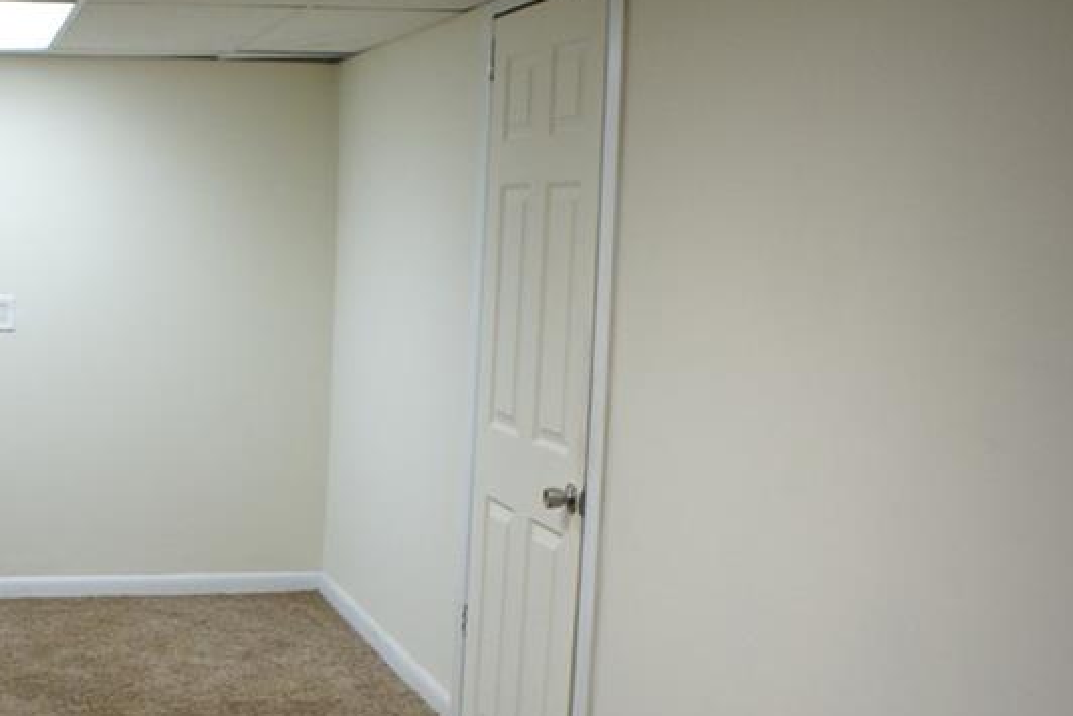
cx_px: 113
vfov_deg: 25.9
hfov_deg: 35.9
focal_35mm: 52
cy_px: 482
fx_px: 1550
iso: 400
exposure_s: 1/30
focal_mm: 18
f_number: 3.5
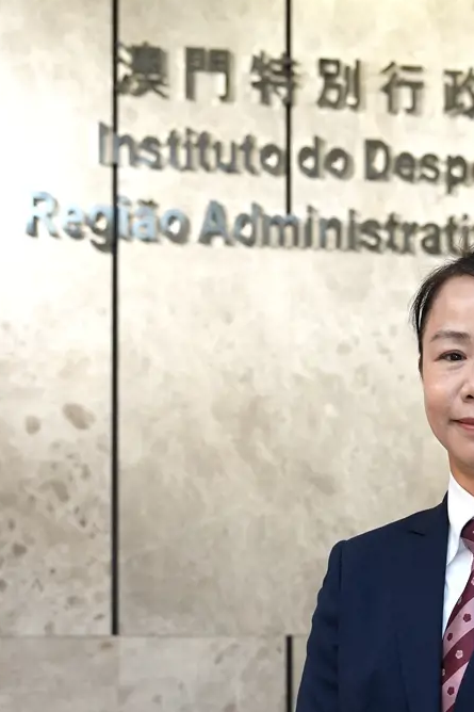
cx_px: 421
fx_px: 1917
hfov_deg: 14.0
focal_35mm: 97
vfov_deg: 20.8
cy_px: 578
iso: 640
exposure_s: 1/200
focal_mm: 36
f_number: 4
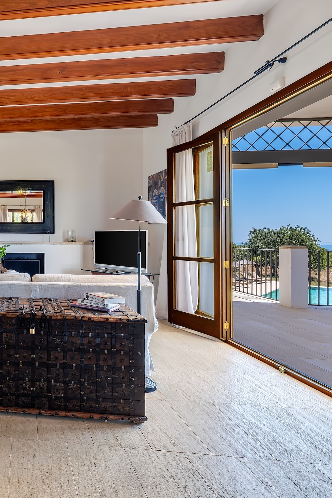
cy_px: 245
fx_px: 318
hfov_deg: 43.3
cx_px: -30
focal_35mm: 23
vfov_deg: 76.1
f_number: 8
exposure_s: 1/30
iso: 200
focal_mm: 10
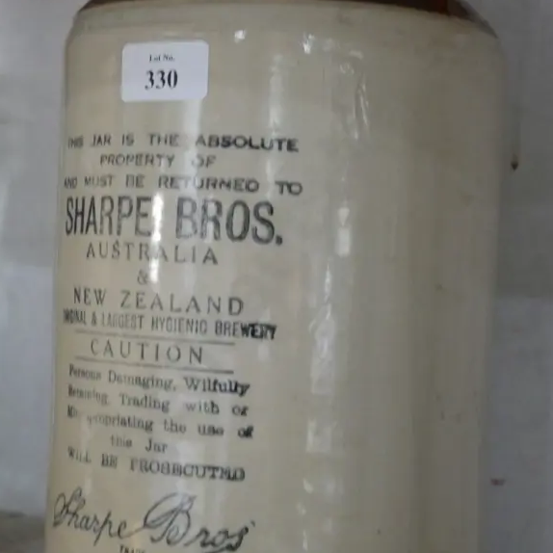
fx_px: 1482
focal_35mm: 82
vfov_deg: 21.1
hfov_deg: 21.1
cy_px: 250
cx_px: 284
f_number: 5.3
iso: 3200
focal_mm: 26
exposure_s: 1/60
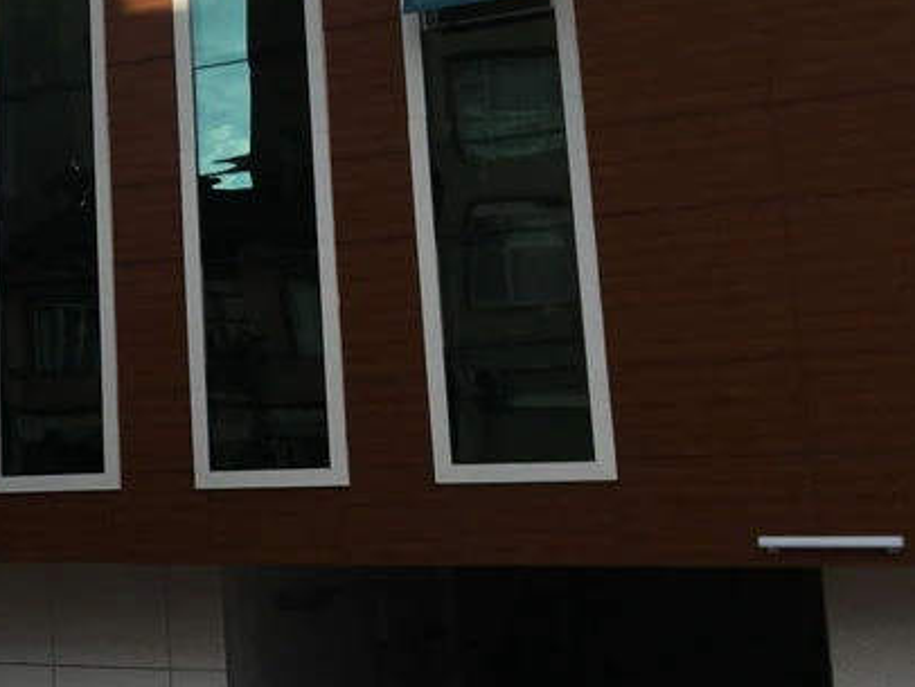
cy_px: 117
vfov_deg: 20.2
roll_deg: +0.8
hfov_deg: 25.2
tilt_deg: +13.3
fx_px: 1904
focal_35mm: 72
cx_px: -81
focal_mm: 4.15
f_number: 2.2
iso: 25
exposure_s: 1/2747
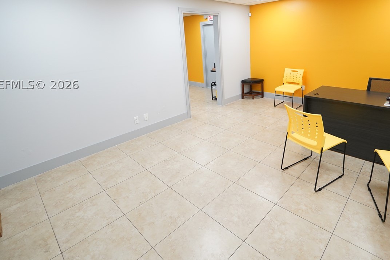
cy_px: 84
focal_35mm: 19
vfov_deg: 62.7
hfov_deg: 86.4
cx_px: 221
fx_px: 206
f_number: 4
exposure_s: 1/200
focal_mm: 12
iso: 1600
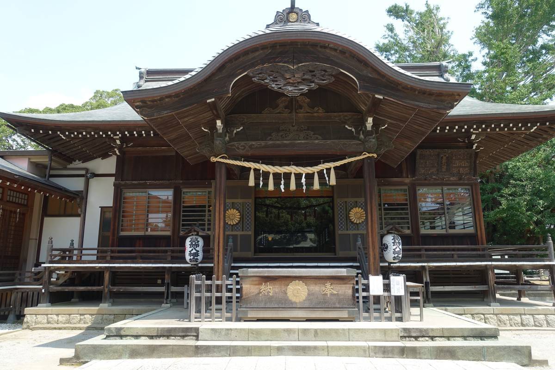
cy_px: 185
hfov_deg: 73.7
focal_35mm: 24
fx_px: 370
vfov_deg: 53.1
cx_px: 278
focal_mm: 8.8
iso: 125
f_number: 4
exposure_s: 1/320
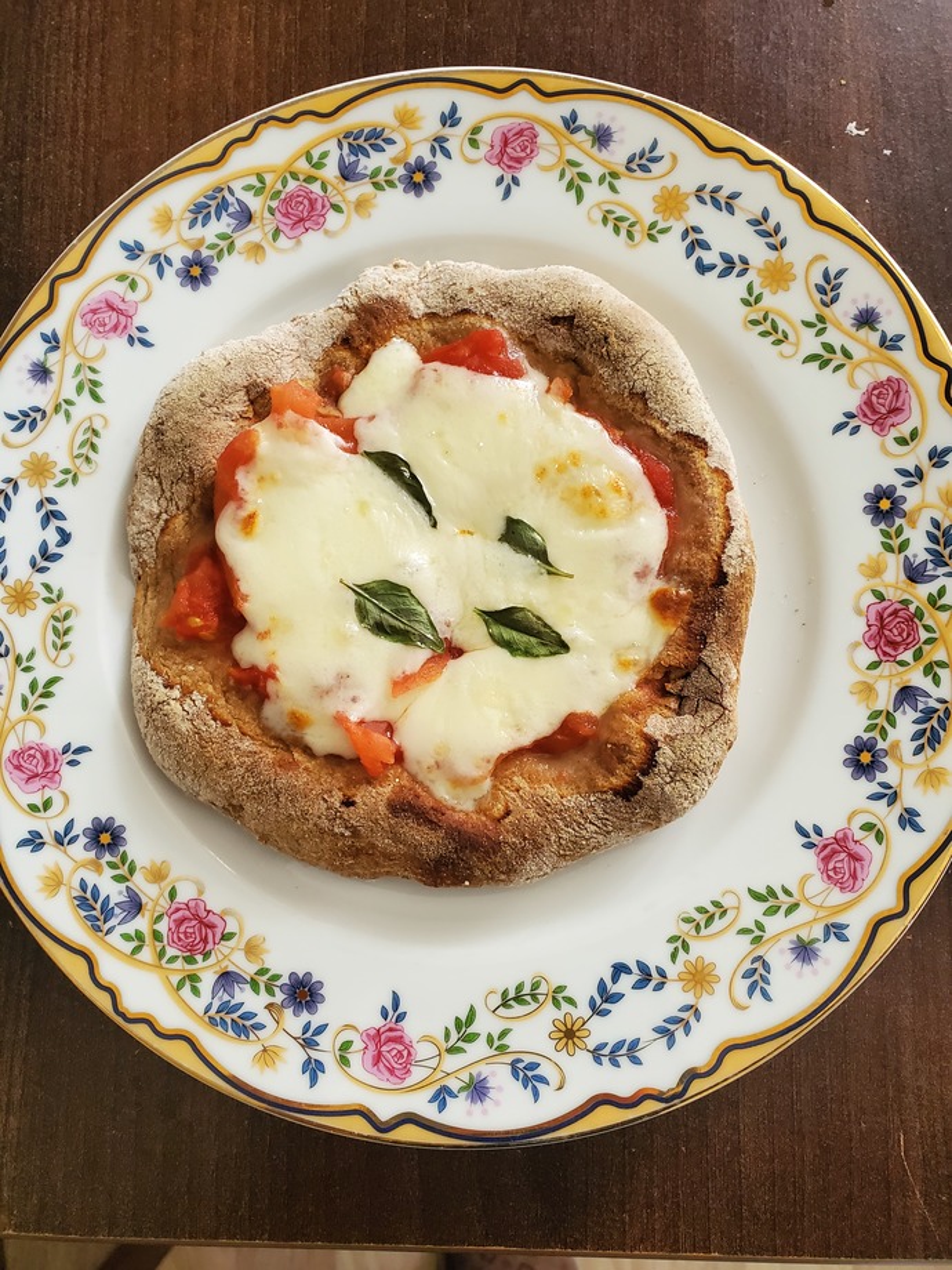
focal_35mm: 26
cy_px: 635
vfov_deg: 67.3
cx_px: 476
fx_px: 953
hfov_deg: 53.1
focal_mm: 4.3
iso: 250
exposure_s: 1/40
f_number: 2.4
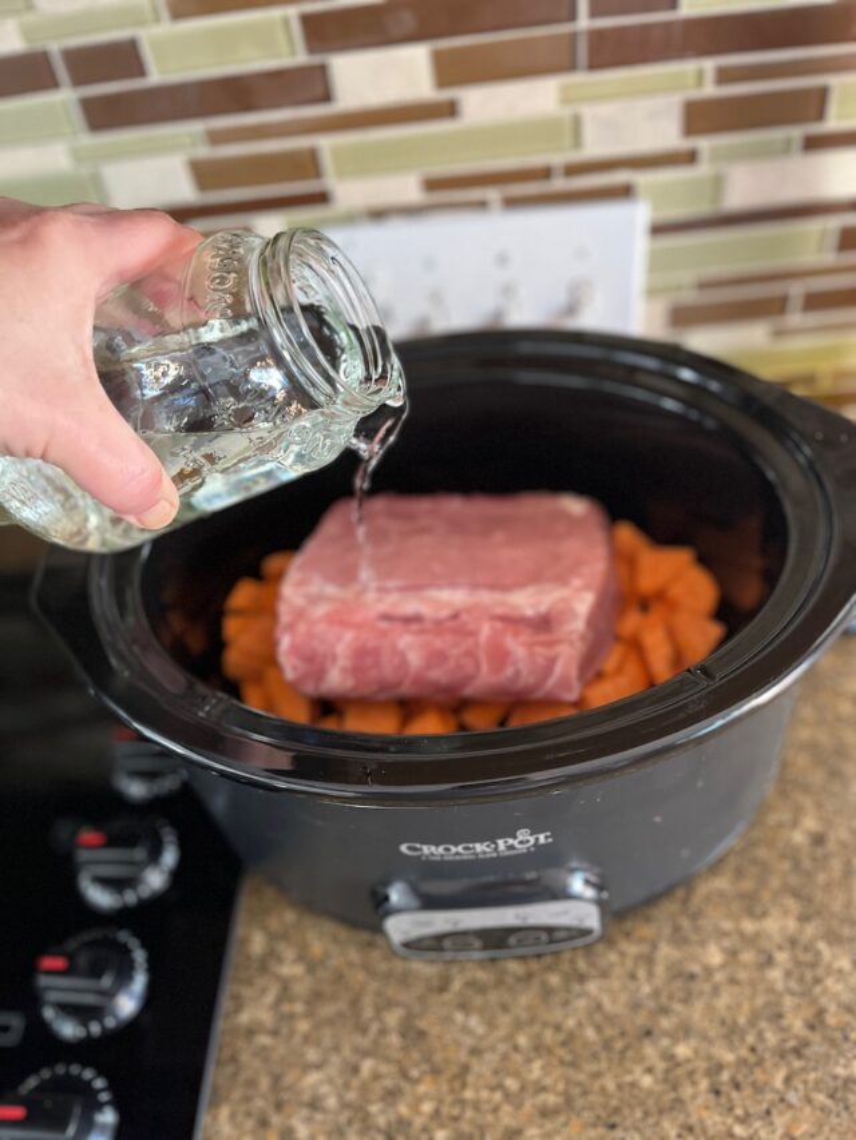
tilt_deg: -46.4
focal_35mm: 26
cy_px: 570
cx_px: 428
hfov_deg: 53.1
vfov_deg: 67.3
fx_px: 857
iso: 320
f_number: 1.6
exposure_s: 1/60
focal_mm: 5.1
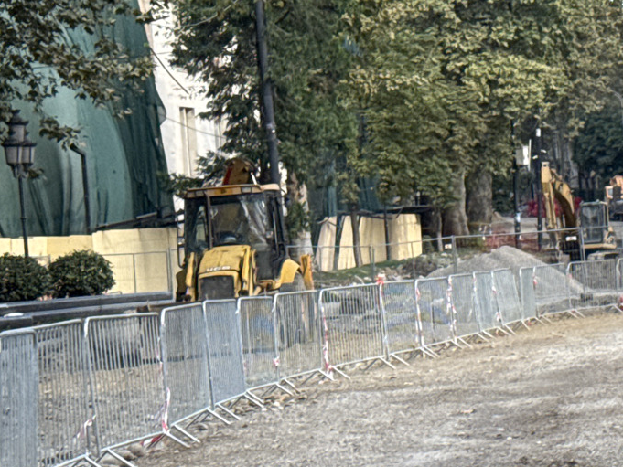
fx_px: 2538
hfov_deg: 13.5
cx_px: 784
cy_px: 259
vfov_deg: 10.5
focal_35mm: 141
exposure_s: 1/685
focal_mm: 6.76
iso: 64
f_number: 1.78
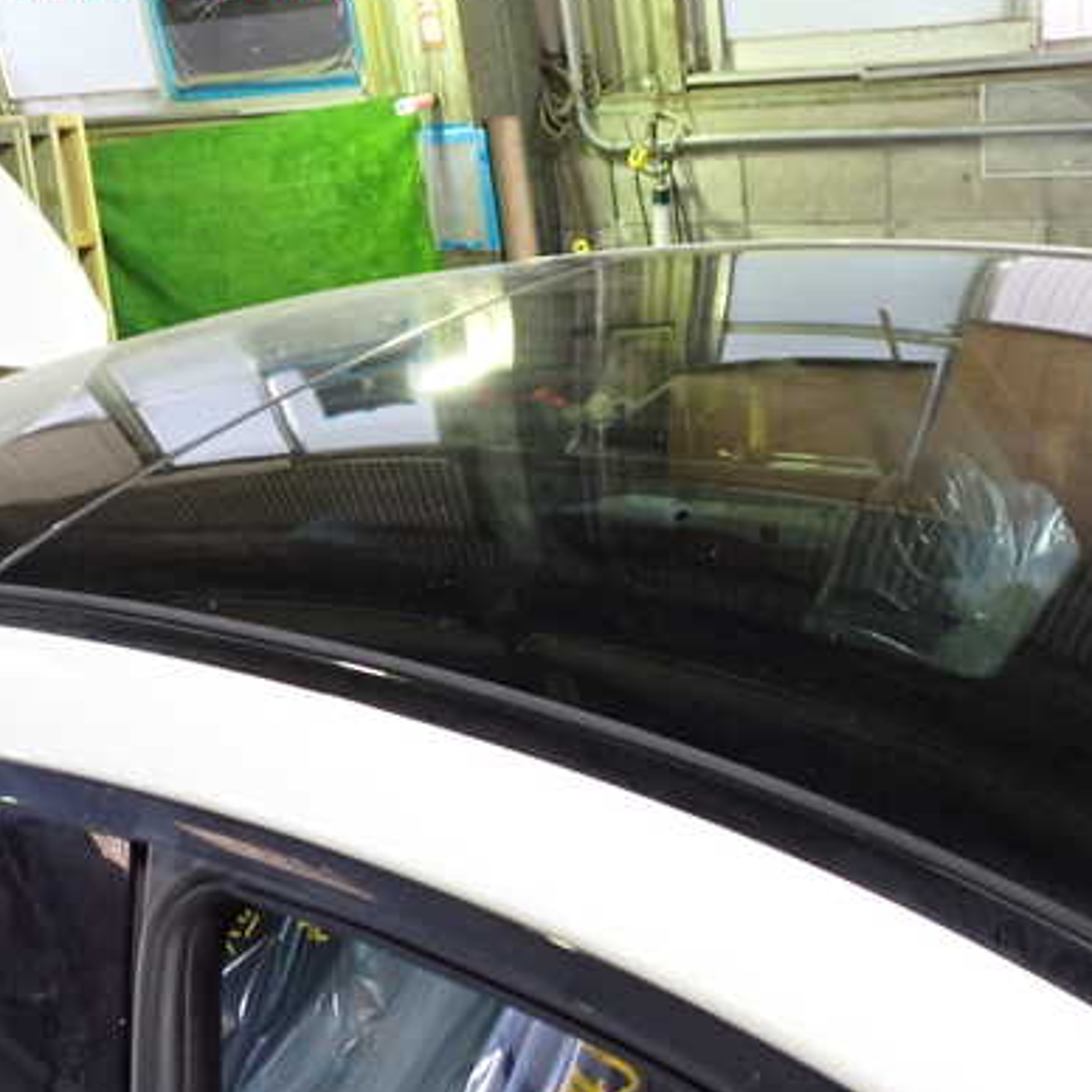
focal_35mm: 41
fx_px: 1463
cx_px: 659
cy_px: 569
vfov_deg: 40.9
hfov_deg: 40.7
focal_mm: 5.4
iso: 400
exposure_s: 1/30
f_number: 2.3
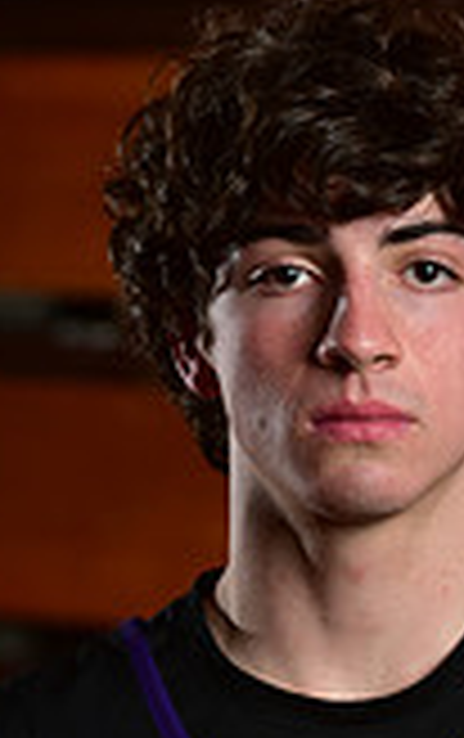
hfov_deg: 1.8
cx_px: 336
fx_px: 14517
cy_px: 990
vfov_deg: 2.9
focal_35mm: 720
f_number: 5.6
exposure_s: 1/250
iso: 250
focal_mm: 200
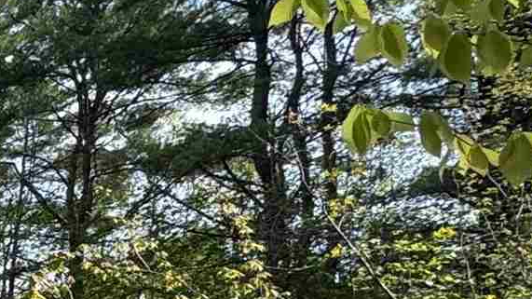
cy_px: 482
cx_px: -603
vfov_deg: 13.6
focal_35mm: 82
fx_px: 1157
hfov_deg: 16.9
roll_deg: +0.3
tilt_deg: +2.0
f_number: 2.2
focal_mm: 2.22
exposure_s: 1/968
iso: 40
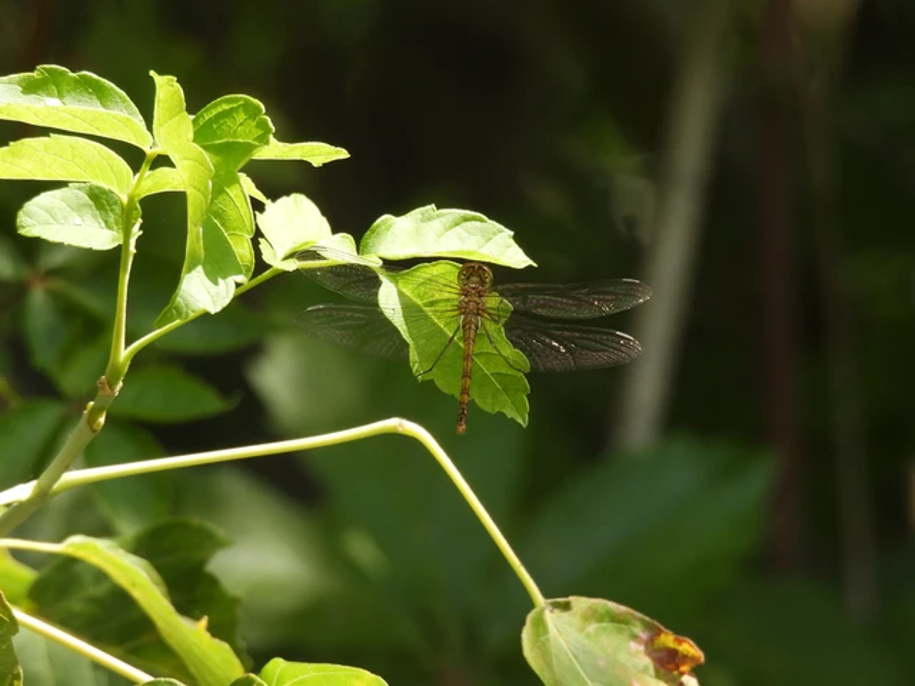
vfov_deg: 2.1
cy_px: 343
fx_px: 18503
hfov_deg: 2.8
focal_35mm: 700
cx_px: 458
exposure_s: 1/200
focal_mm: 125
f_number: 5.6
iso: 100
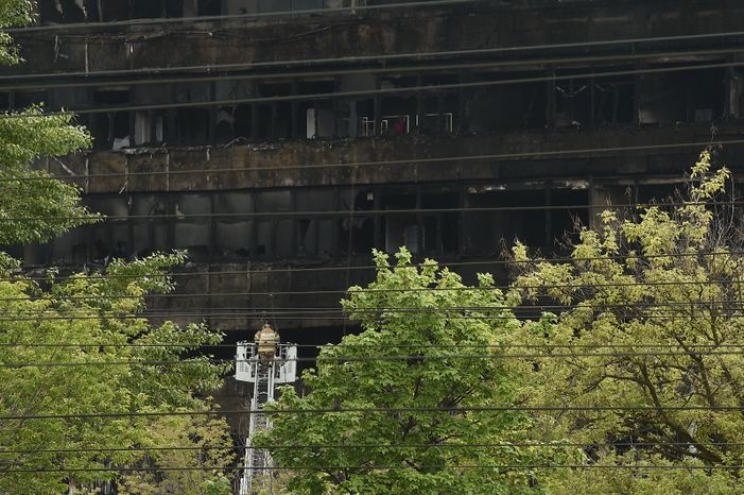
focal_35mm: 200
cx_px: 372
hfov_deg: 10.3
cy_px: 248
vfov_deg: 6.9
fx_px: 4129
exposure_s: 1/200
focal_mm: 200
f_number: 7.1
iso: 400
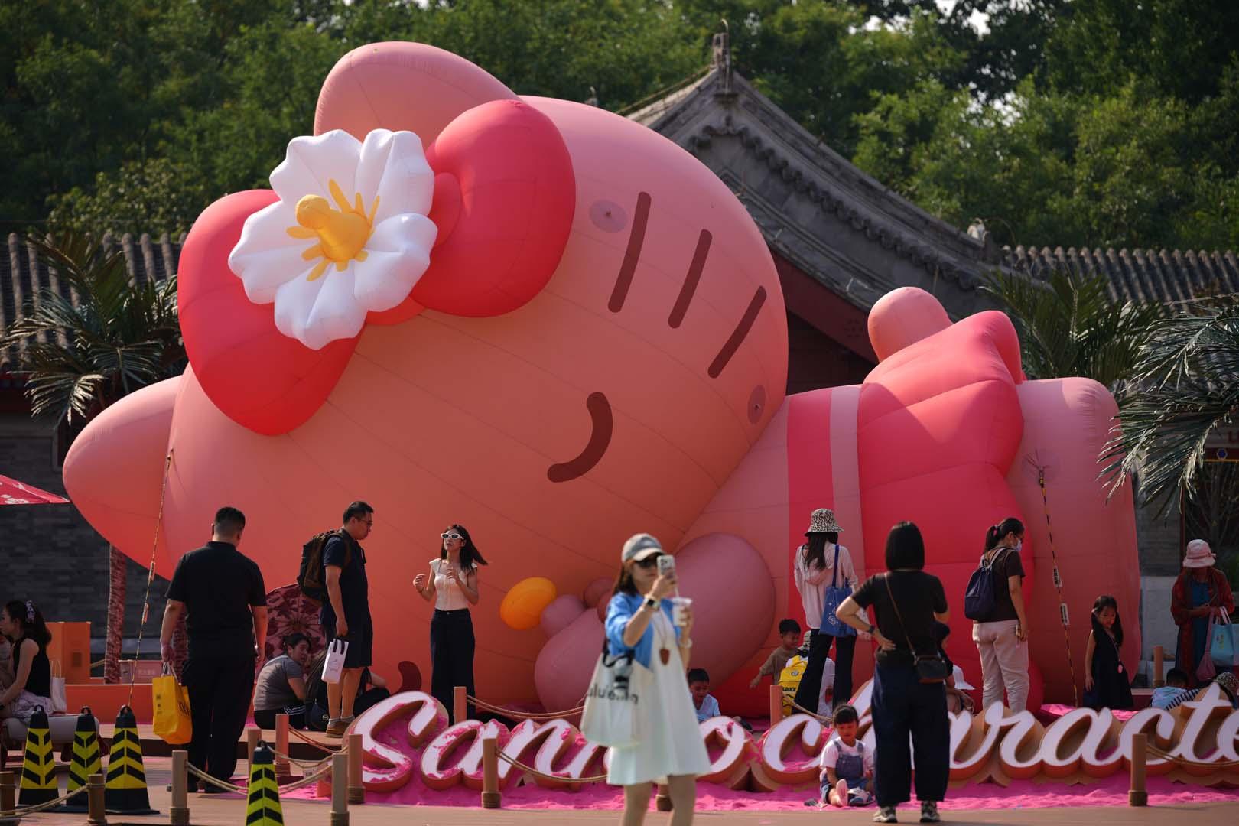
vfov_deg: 9.8
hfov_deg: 14.7
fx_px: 4818
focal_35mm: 140
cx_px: 620
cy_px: 413
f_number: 2.8
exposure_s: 1/1000
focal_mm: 140
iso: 50
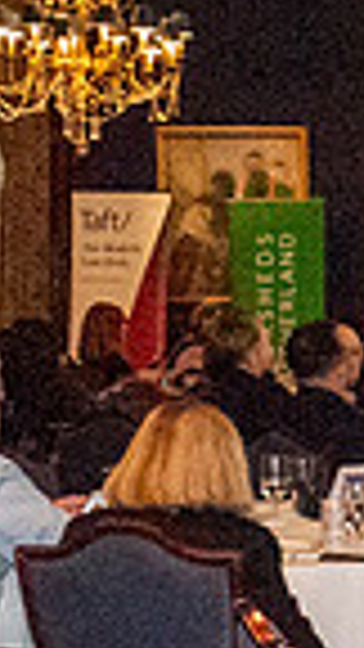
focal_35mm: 152
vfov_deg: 14.1
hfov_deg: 6.8
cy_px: 340
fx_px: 2608
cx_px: 1267
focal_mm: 24
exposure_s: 1/60
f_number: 11
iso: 25600
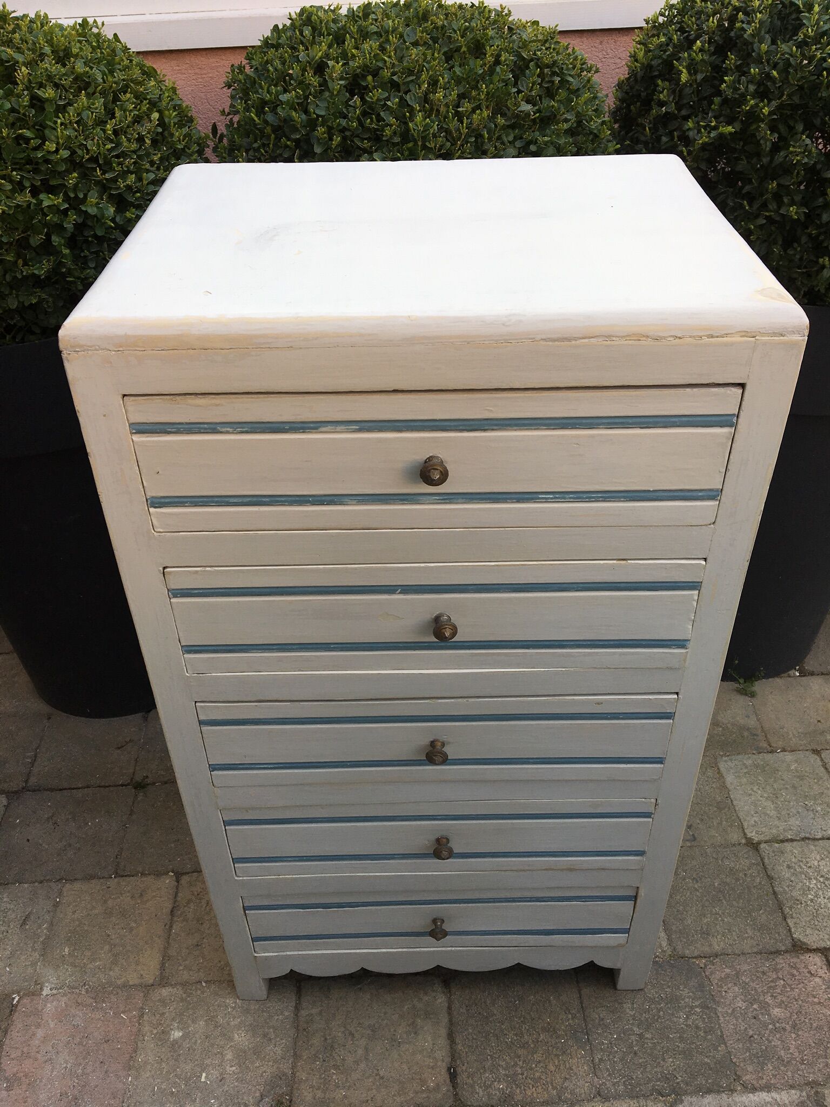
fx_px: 927
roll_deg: +2.6
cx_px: 415
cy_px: 554
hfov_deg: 48.2
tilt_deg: -36.3
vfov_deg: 61.7
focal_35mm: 29
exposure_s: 1/291
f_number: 2.2
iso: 25
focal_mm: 4.15
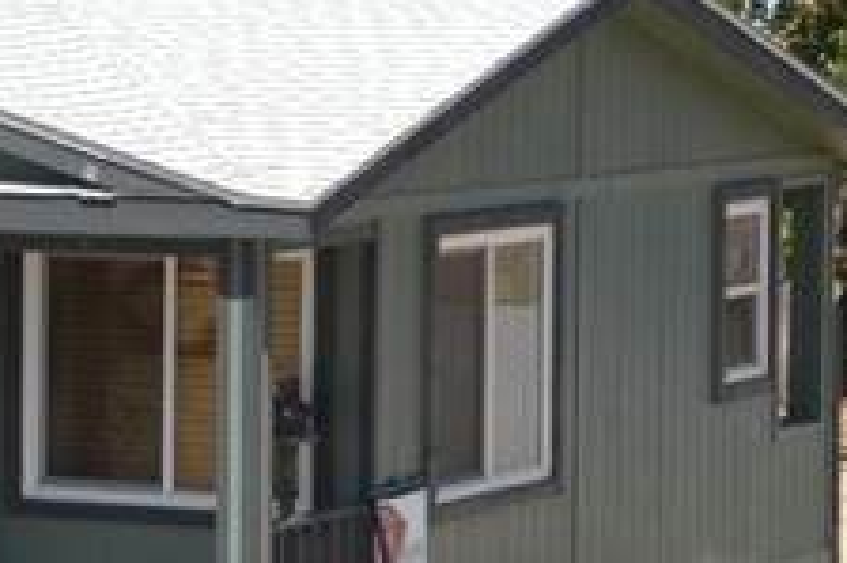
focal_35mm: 219
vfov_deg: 6.3
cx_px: -458
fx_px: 5149
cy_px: 246
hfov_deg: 9.1
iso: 100
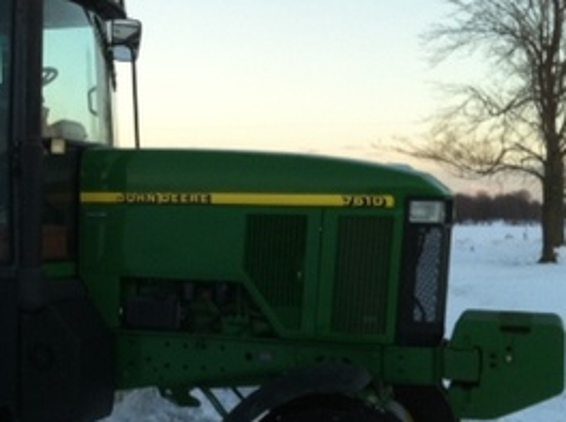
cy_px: 193
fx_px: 1175
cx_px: 75
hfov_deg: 26.3
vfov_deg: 20.4
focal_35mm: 72
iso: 80
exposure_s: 1/140
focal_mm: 3.85
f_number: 2.8
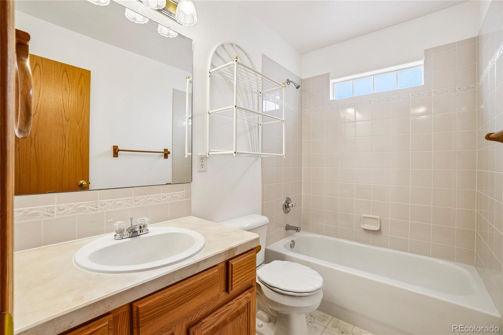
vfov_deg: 77.3
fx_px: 210
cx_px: 252
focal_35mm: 15
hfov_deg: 100.4
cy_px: 168
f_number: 8
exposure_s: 1/50
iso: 400
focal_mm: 10
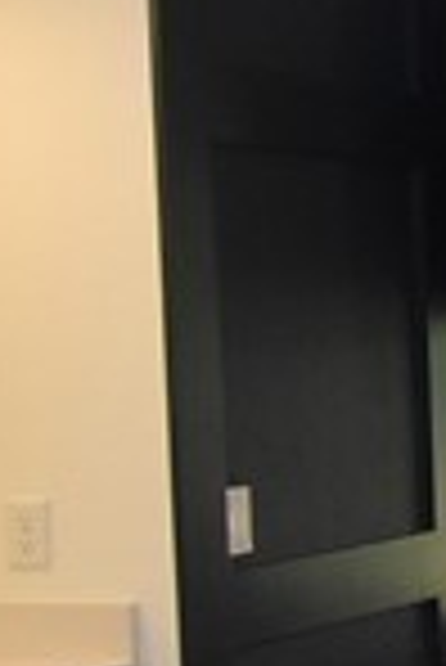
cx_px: 1658
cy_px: 513
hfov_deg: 7.8
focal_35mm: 132
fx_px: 2447
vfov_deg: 15.4
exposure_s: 1/160
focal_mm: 12
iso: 1600
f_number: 8
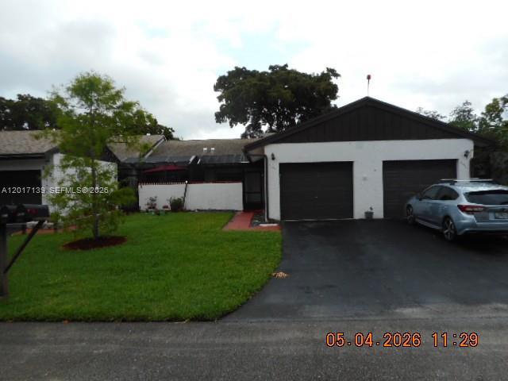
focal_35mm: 25
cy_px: 190
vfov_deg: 54.9
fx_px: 367
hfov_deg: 69.4
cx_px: 254
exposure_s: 1/640
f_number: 3.7
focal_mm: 4.5
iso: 80
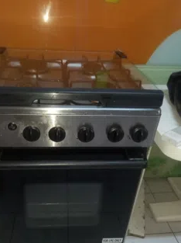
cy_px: 143
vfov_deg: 56.5
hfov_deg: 43.8
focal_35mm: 32
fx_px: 224
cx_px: 71
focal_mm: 4.6
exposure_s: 1/33.3
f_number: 2
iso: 200
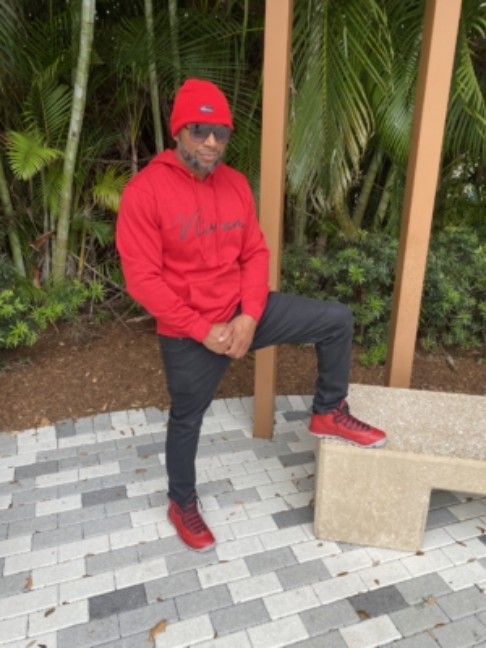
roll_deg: +0.2
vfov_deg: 67.3
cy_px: 324
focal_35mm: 26
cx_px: 243
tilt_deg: -17.3
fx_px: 487
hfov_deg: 53.1
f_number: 1.8
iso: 32
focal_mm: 4.25
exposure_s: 1/210
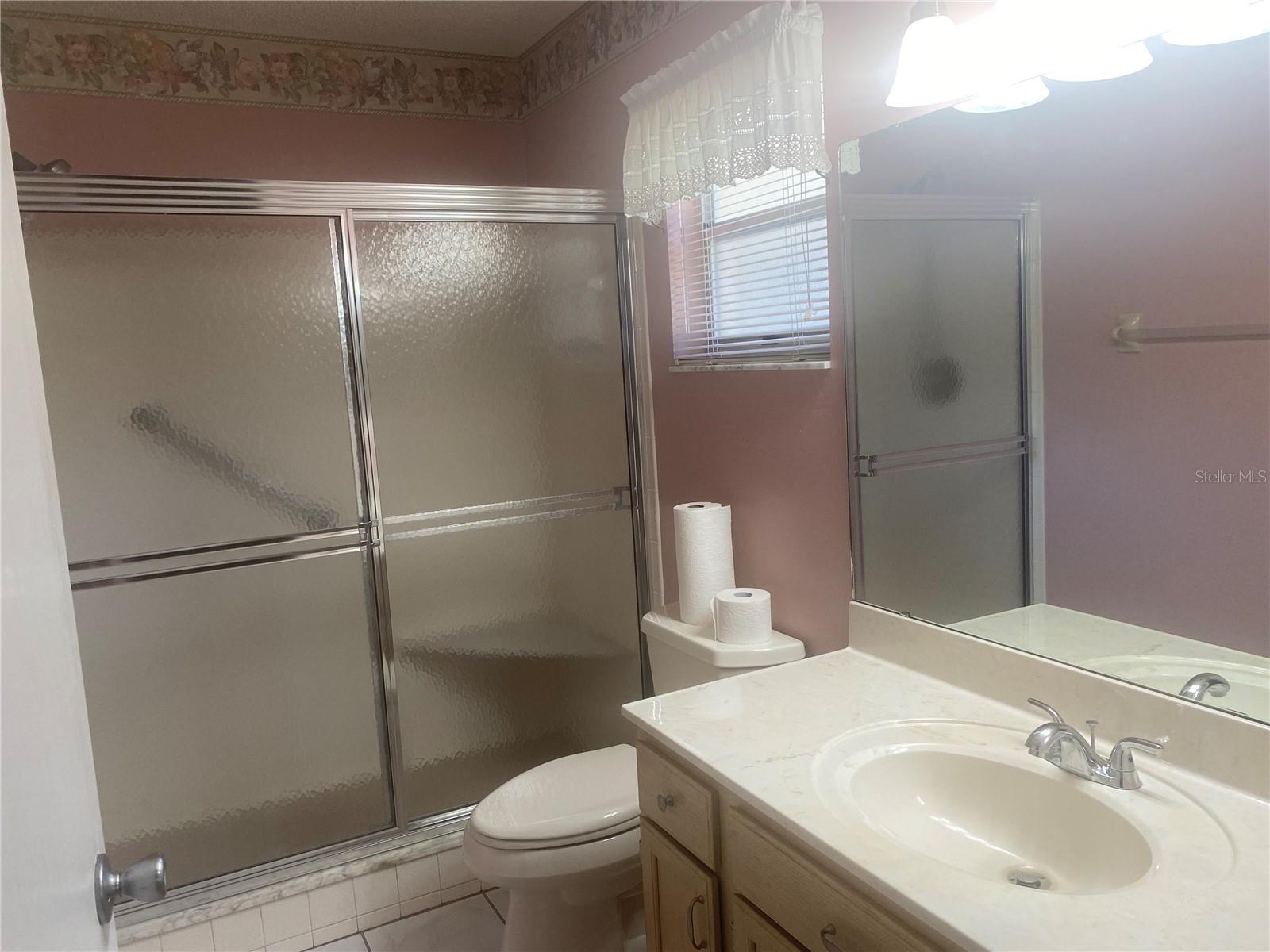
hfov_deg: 67.3
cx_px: 635
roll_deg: +3.3
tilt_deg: -8.2
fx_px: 954
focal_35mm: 26
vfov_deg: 53.1
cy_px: 476
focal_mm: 4.25
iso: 80
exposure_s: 1/120
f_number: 1.8
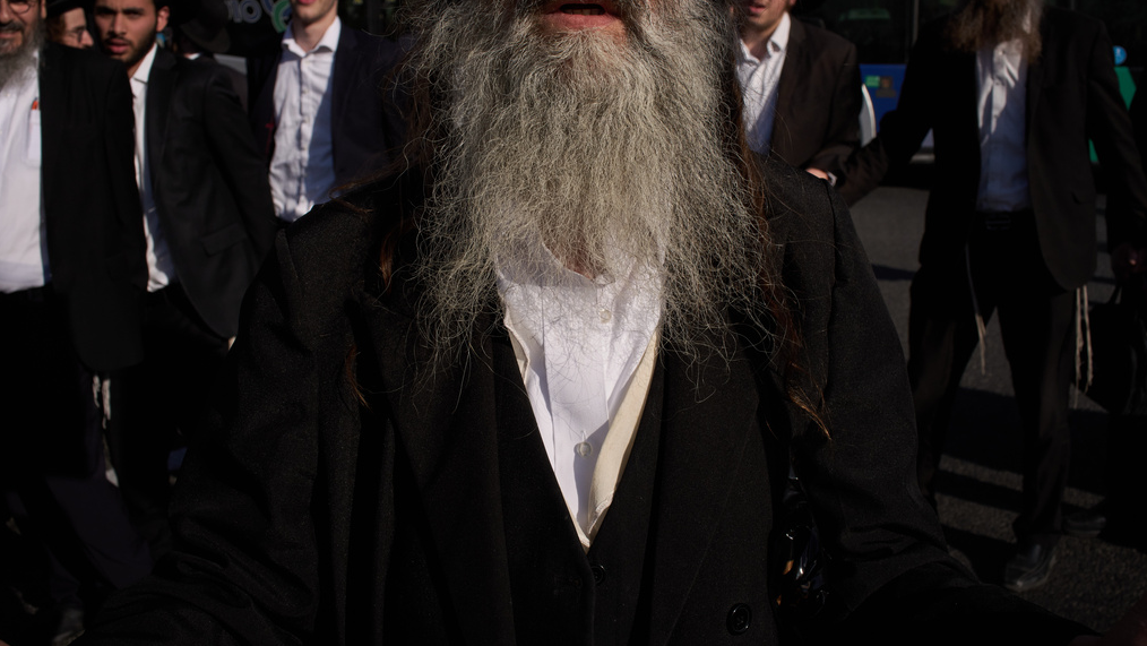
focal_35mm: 37
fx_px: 1126
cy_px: 265
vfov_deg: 31.9
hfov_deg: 54.0
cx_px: 572
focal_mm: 35
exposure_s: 1/2000
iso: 500
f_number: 10
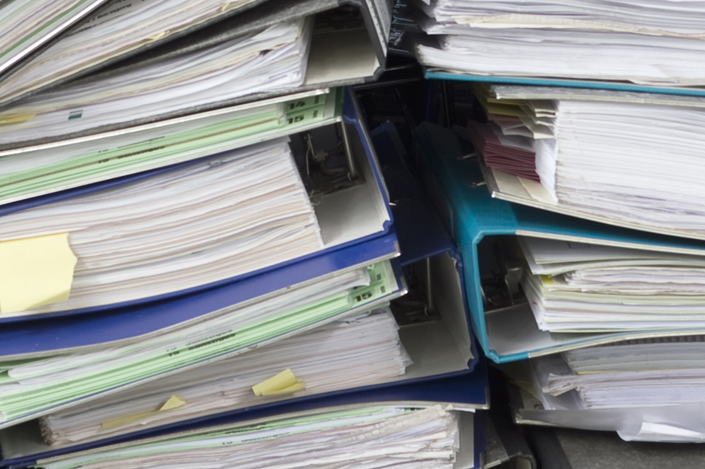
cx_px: 172
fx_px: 7535
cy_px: -420
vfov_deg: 3.5
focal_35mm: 385
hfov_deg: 5.4
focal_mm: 85
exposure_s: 2
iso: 100
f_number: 8
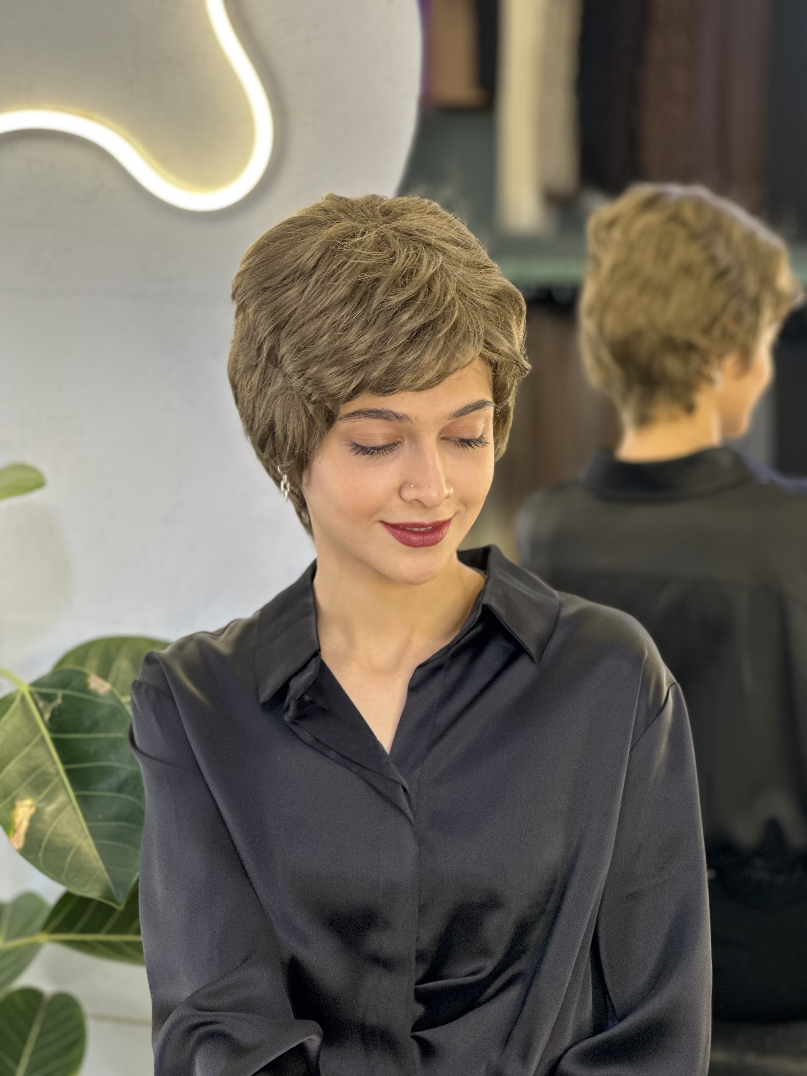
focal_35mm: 77
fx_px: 2393
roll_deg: -0.8
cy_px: 538
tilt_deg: -7.6
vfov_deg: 25.3
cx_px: 404
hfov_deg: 19.1
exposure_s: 1/33
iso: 125
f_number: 2.8
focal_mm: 9
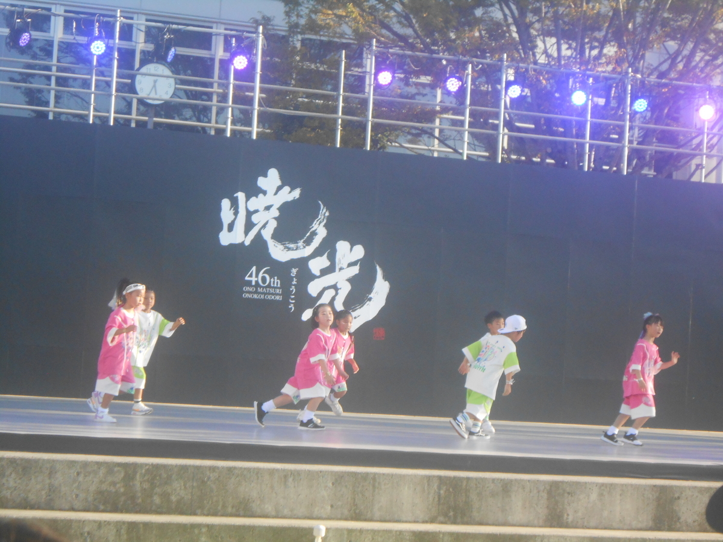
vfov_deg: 14.1
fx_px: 2193
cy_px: 271
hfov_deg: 18.7
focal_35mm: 105
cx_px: 362
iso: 400
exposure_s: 1/320
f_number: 5
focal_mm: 18.7
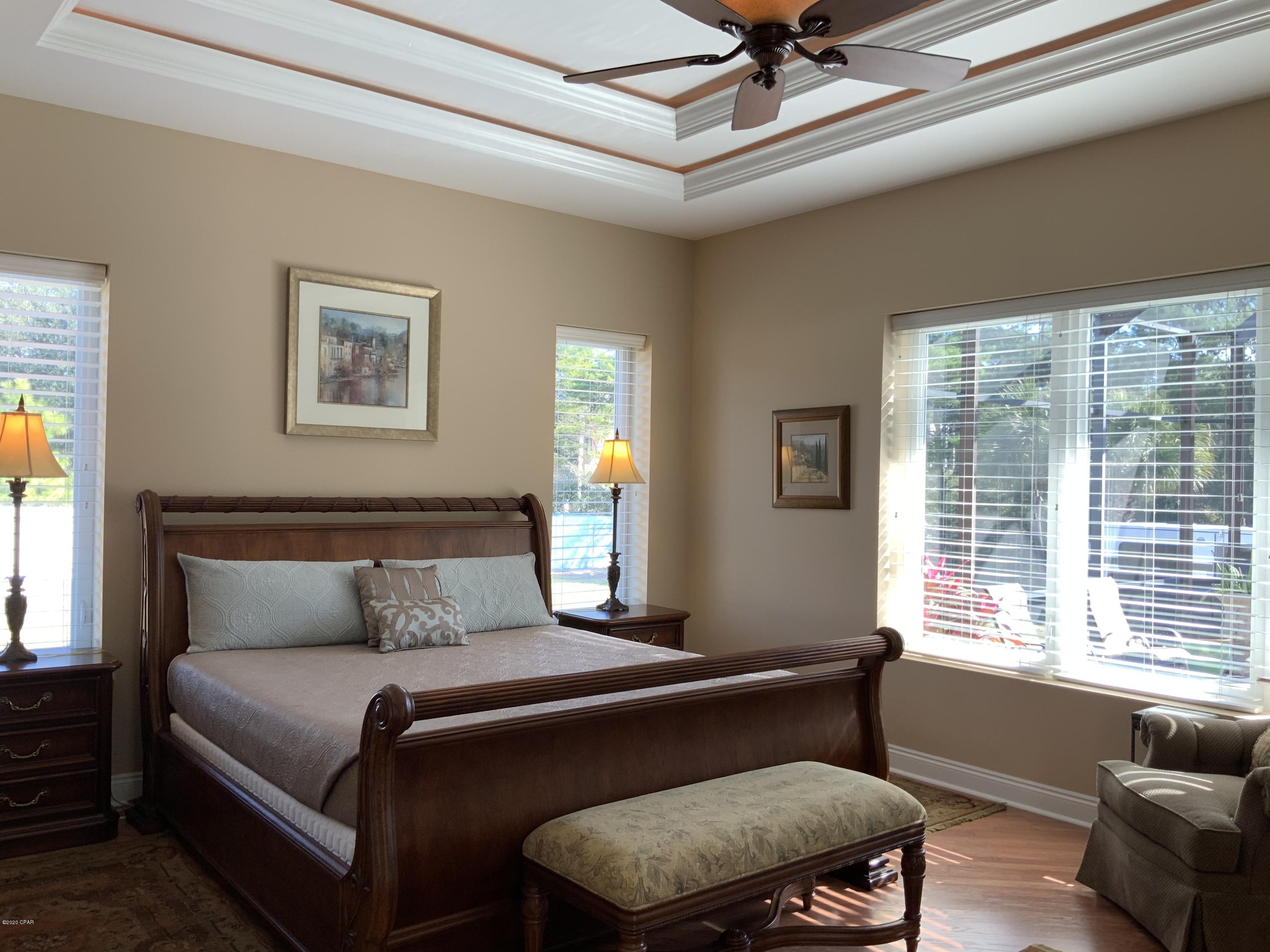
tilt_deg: +0.7
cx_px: 635
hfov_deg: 61.7
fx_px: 1064
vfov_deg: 48.2
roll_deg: -1.5
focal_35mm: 29
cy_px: 476
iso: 32
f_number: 1.8
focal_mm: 3
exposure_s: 1/120
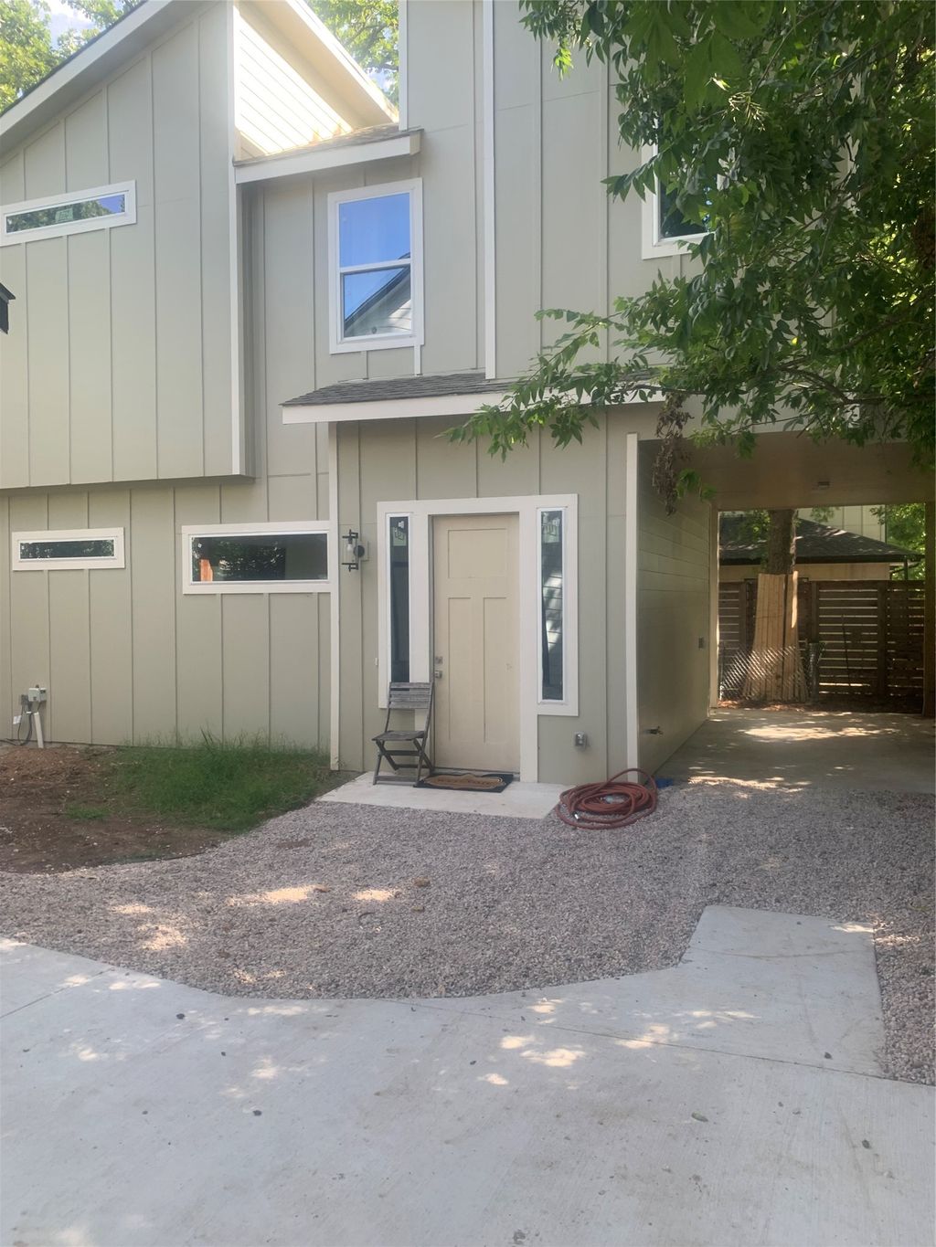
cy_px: 624
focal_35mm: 26
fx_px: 937
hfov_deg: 53.1
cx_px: 468
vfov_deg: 67.3
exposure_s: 1/174
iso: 25
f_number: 1.8
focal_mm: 4.25
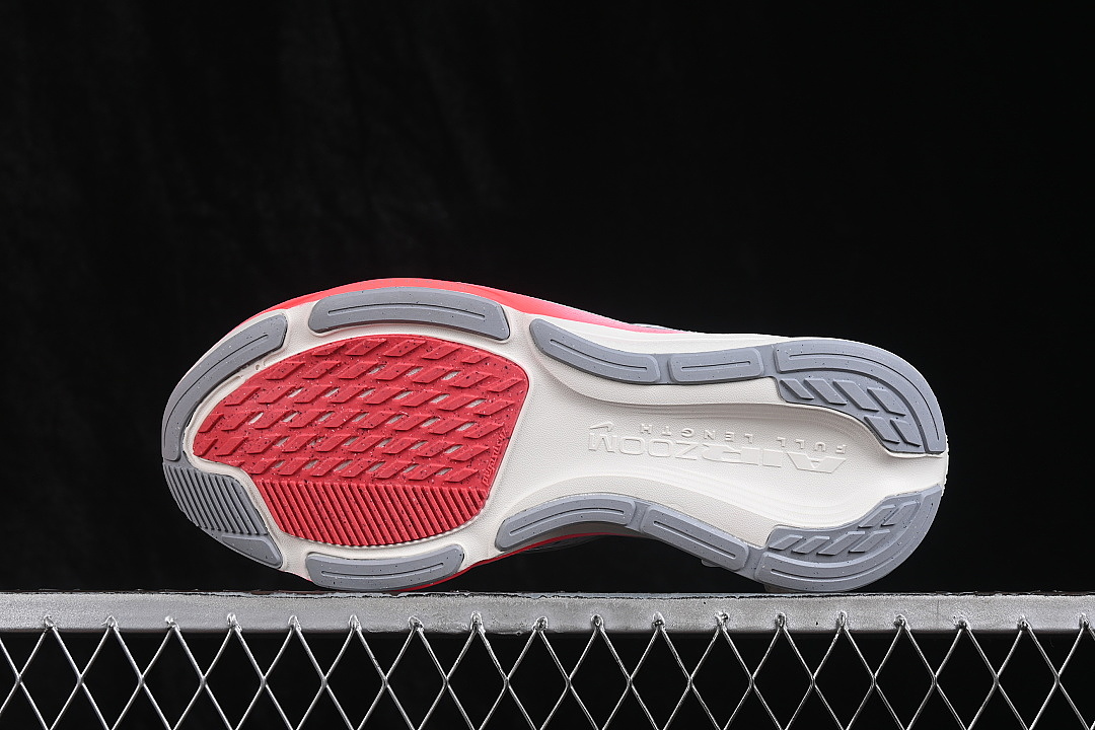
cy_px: 365
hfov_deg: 27.0
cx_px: 548
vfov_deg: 18.2
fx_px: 2281
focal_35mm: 75
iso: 160
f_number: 8
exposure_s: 1/80
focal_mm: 50
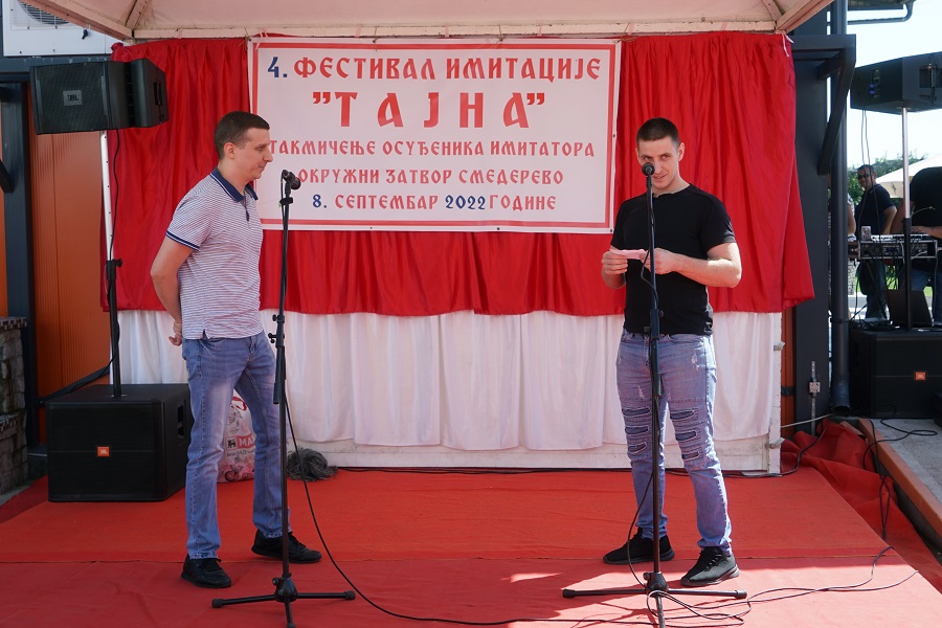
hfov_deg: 40.3
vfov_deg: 27.5
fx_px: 1282
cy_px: 314
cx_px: 471
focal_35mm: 49
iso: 125
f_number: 6.3
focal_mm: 33
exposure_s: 1/200
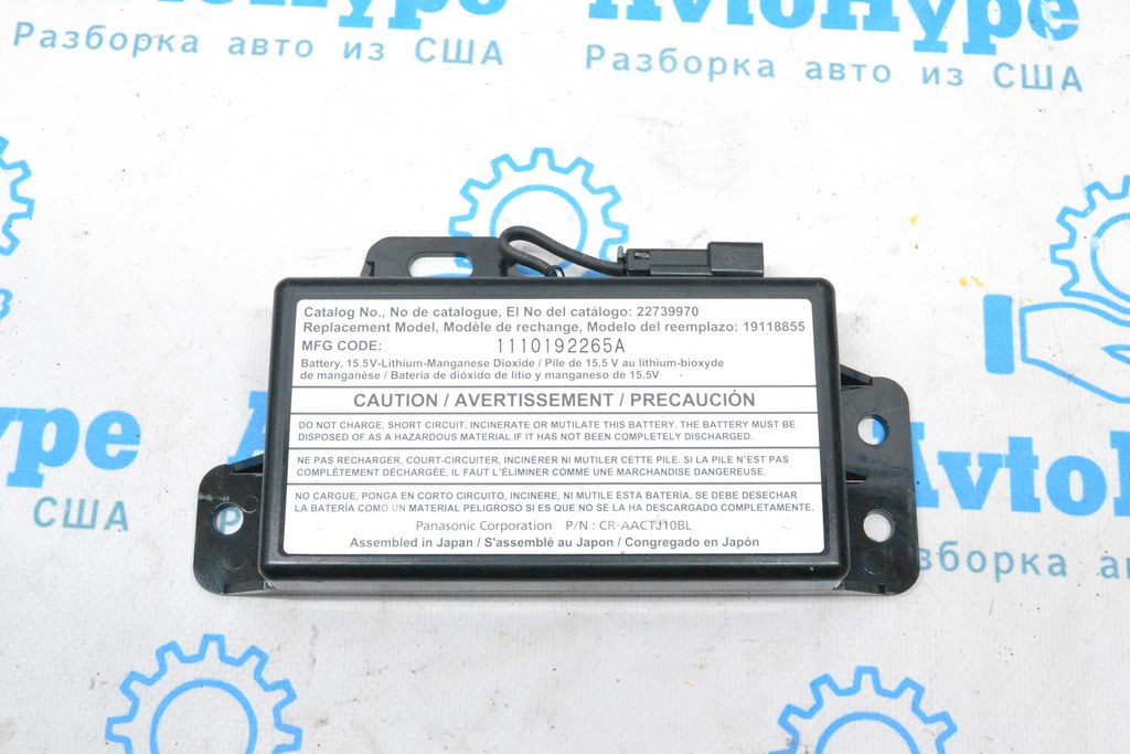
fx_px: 1413
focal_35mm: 45
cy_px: 377
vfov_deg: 29.9
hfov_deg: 43.6
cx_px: 565
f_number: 11
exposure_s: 1/125
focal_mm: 30
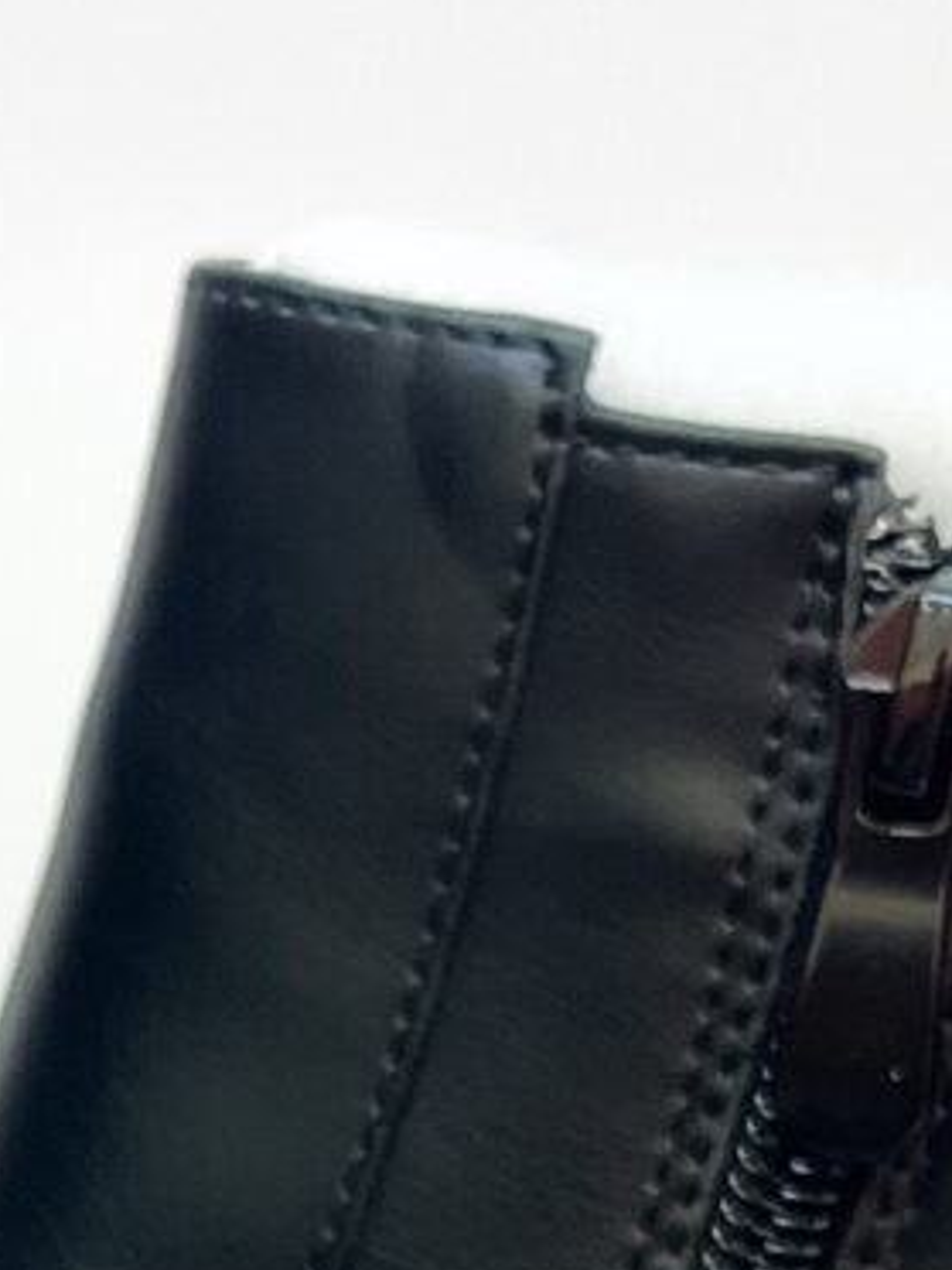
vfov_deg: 10.6
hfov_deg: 8.1
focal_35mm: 179
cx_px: -570
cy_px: 1919
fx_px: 6564
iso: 64
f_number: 1.6
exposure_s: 1/100
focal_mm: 5.1
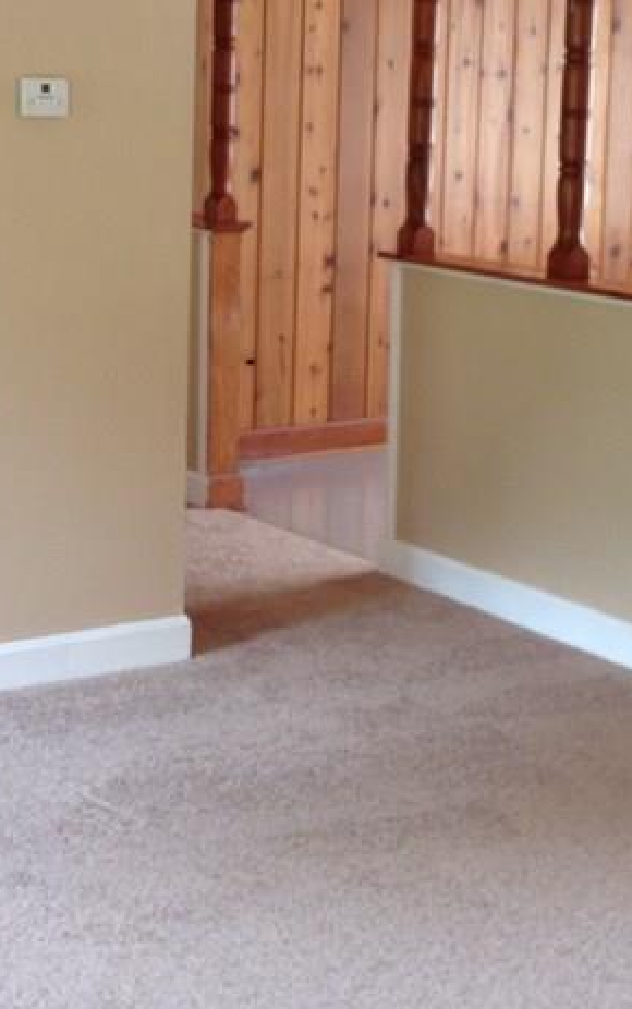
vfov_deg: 25.0
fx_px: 2256
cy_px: 314
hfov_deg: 15.9
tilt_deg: -9.9
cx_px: 327
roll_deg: -1.9
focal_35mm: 82
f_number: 2.4
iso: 64
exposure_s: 1/20
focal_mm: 4.28
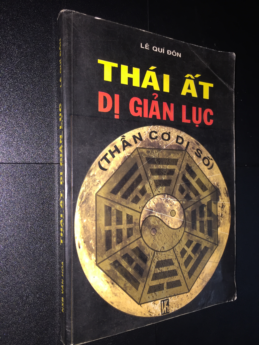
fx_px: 289
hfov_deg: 48.2
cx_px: 130
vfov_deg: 61.7
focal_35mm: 29
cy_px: 172
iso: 32
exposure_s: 1/33
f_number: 2.2
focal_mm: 4.15
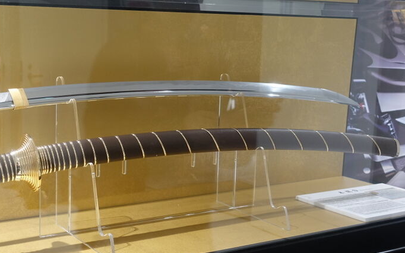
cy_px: 105
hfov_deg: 37.7
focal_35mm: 52
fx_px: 574
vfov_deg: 24.8
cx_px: 91
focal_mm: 10.6
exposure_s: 1/30
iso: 160
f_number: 2.5
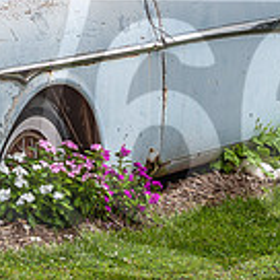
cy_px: -22
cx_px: 128
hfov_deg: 5.9
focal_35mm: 299
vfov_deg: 5.8
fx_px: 2736
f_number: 11
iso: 100
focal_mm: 55
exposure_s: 1/125
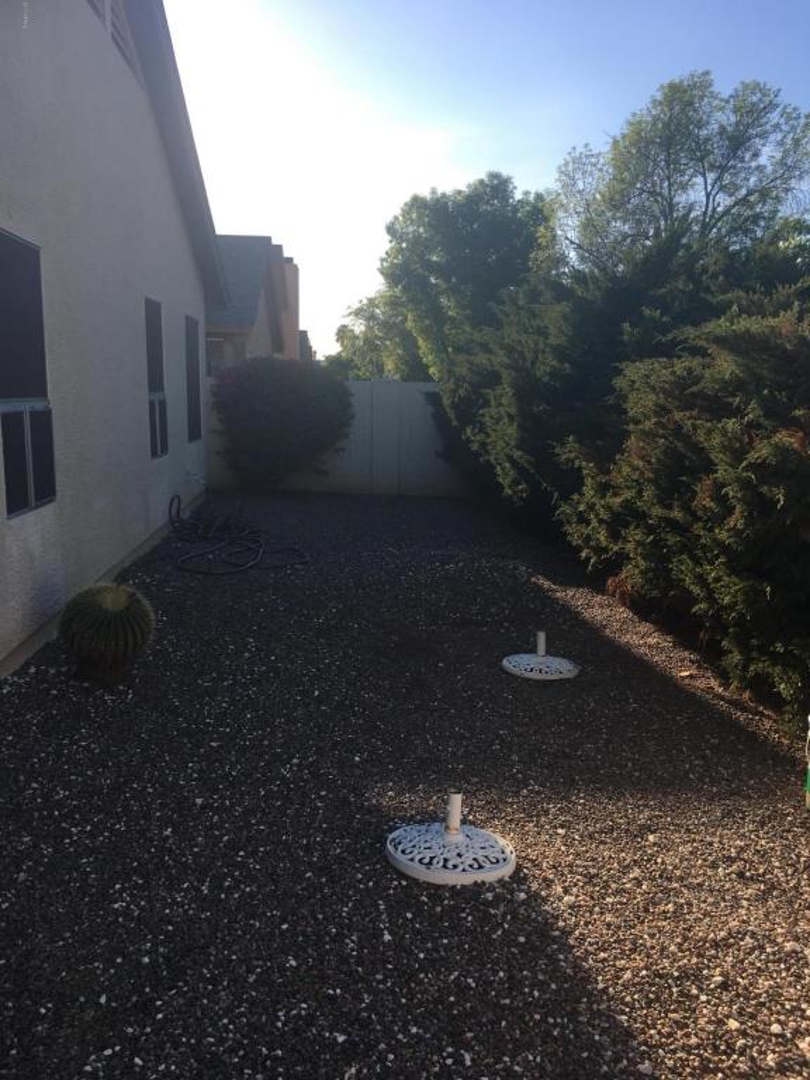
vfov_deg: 61.7
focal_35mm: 29
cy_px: 540
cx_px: 405
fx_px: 905
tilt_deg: -9.5
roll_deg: -1.2
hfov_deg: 48.2
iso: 25
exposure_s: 1/810
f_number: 2.2
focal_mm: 4.15
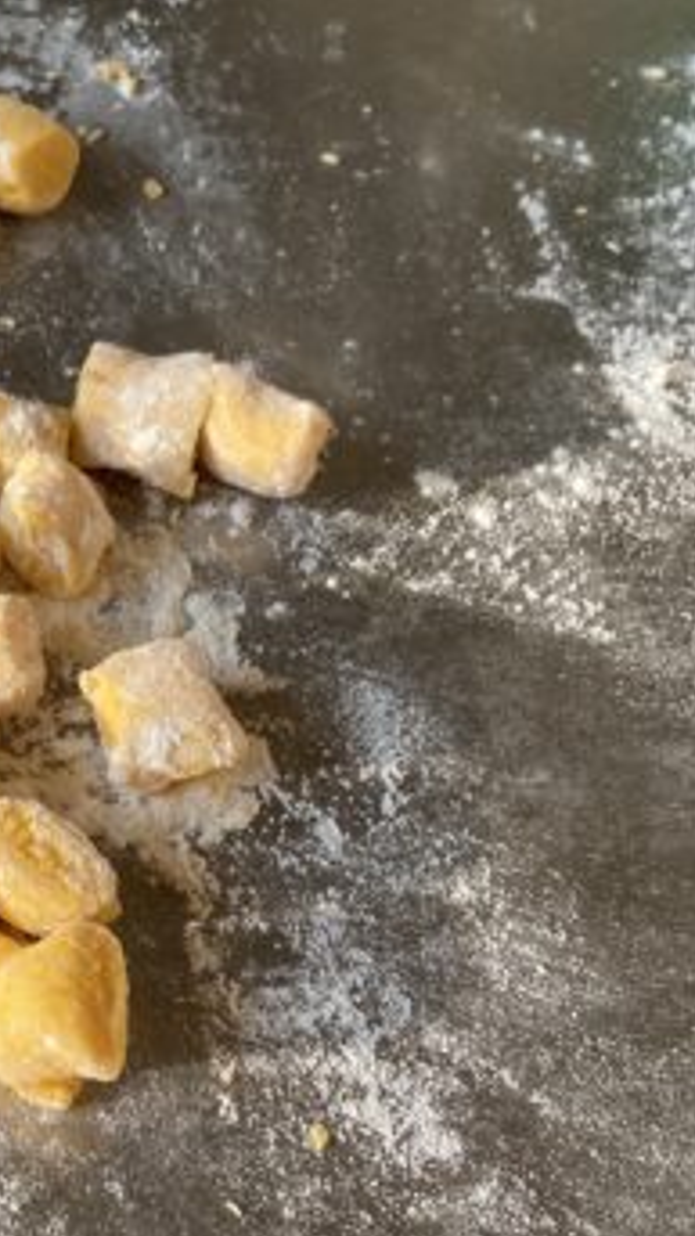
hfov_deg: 20.6
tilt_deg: -58.0
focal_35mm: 55
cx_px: -113
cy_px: 782
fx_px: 1801
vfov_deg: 37.6
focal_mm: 4.25
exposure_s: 1/122
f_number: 1.8
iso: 50
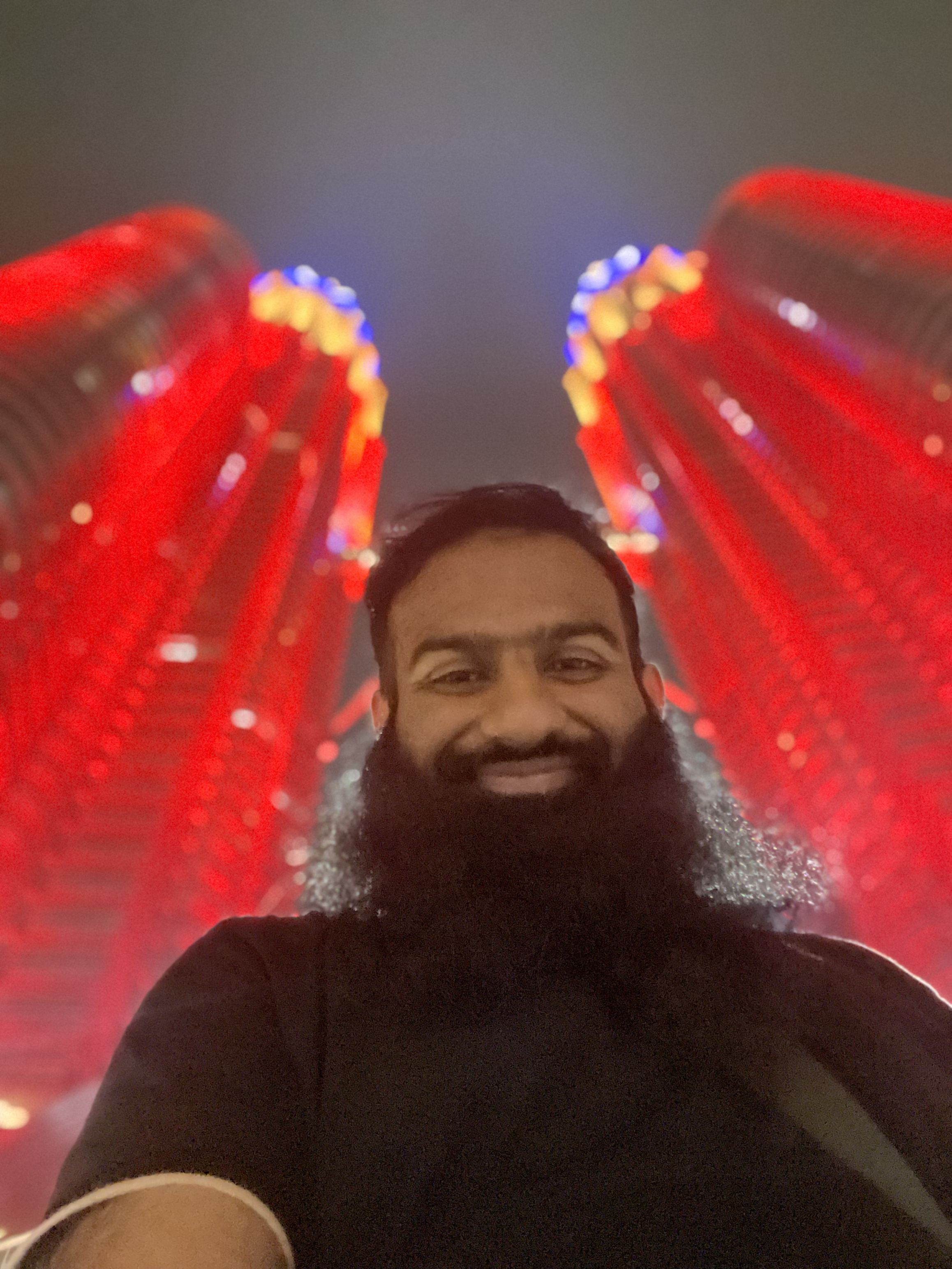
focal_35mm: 30
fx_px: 1100
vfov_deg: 60.0
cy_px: 634
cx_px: 476
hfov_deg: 46.8
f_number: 2.2
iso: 2000
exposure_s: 1/14
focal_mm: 2.71
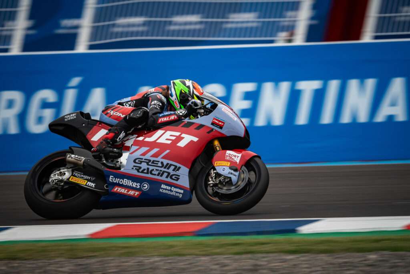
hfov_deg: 4.0
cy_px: 119
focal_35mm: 510
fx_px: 5805
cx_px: 172
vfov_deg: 2.7
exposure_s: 1/640
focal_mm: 400
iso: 400
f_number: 4.5
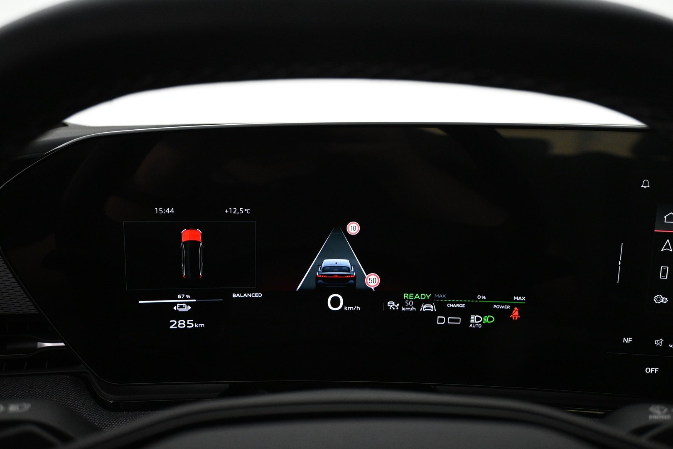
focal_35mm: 31
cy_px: 224
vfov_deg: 42.6
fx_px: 575
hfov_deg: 60.7
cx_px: 336
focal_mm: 20.5
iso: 1600
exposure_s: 1/40
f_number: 3.8
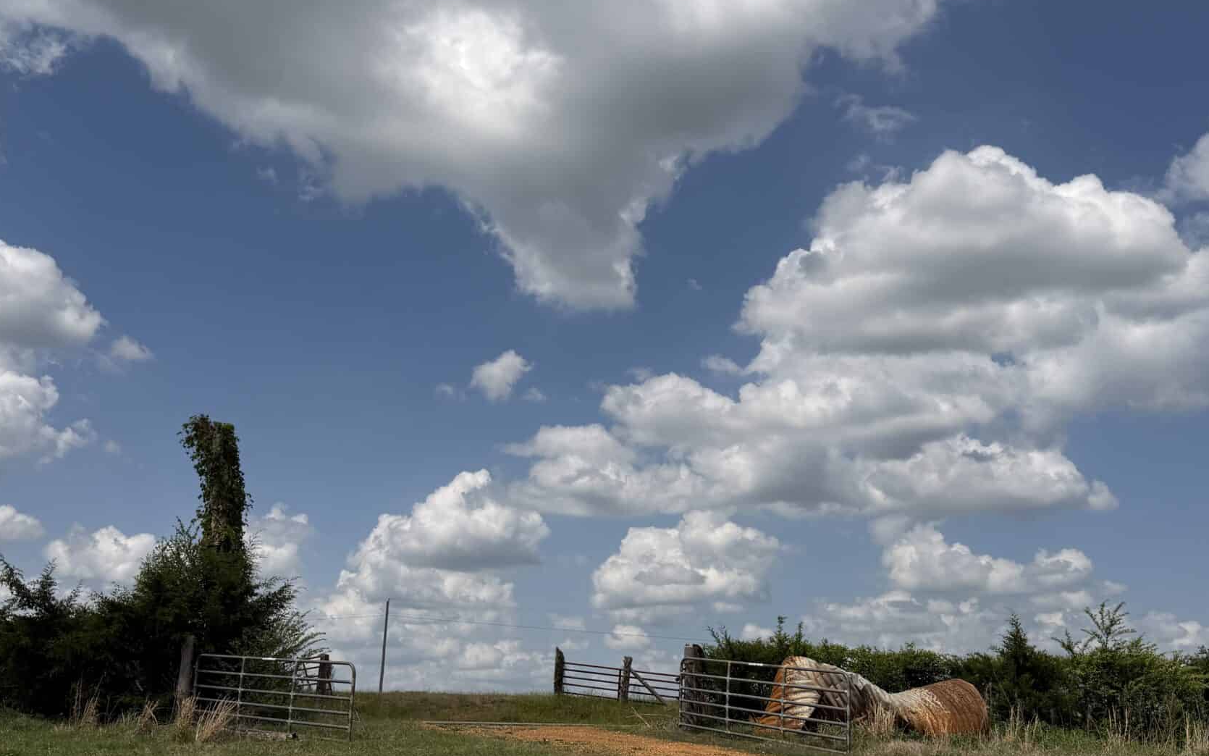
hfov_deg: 50.4
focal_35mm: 39
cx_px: 610
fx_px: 1285
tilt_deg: +9.9
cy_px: 475
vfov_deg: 32.6
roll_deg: +1.8
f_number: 1.78
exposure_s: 1/11905
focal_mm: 6.76
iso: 80
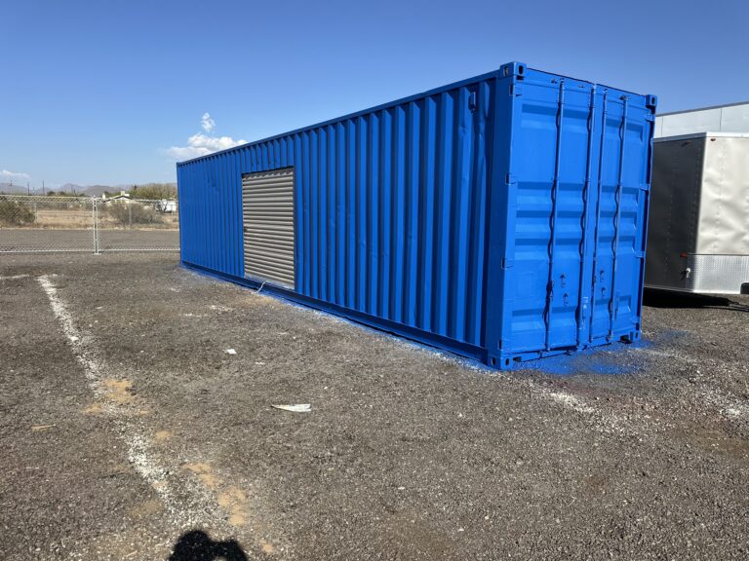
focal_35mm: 24
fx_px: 519
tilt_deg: -8.0
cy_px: 280
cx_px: 374
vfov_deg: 56.8
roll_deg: -1.3
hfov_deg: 71.6
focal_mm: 6.86
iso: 80
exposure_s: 1/5263
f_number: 1.78
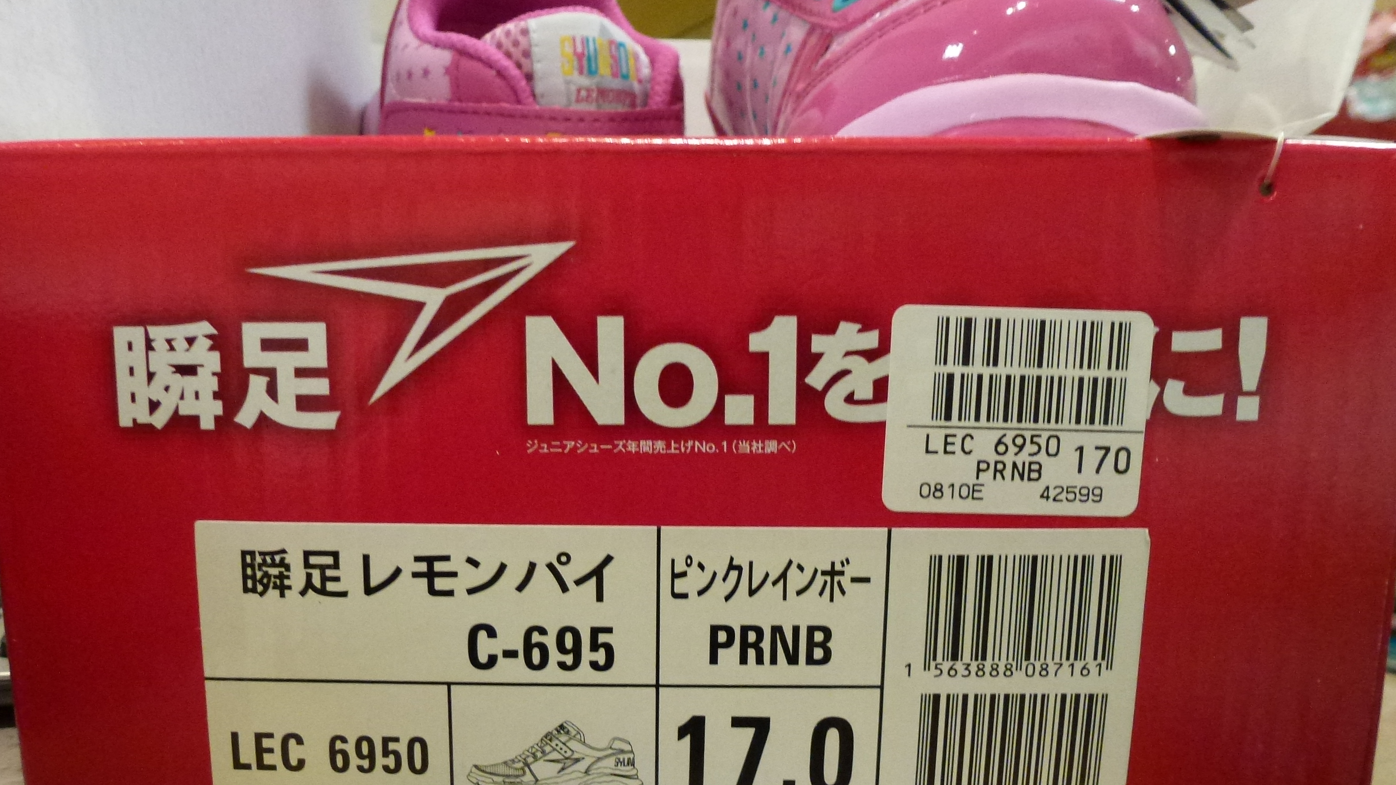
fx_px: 1036
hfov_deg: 67.8
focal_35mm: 28
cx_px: 651
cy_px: 556
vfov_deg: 40.7
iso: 400
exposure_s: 1/60
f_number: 3.3
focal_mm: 4.3
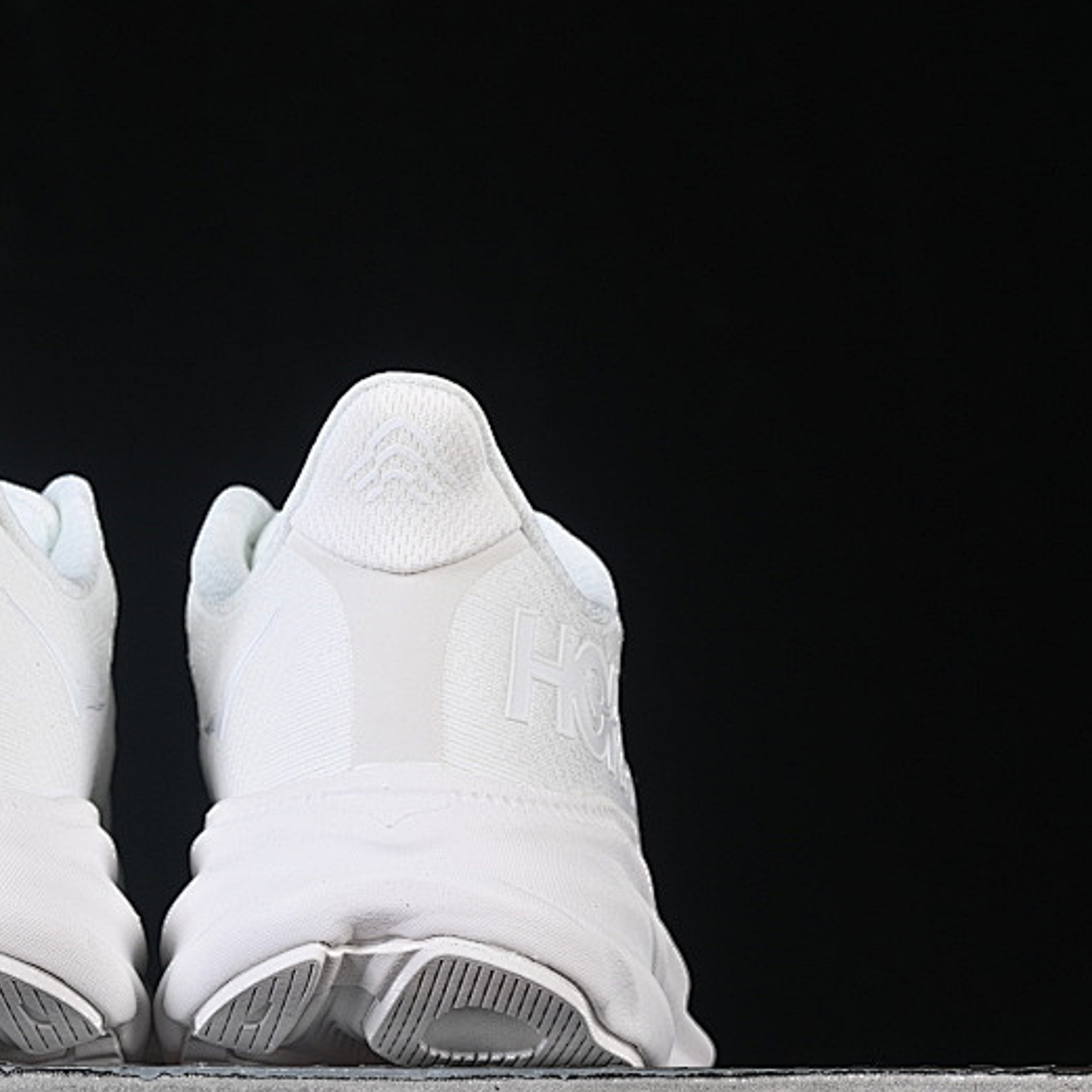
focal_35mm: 132
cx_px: 189
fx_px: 4711
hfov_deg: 13.1
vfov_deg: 13.2
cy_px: 595
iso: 160
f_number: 8
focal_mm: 50
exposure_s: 1/100
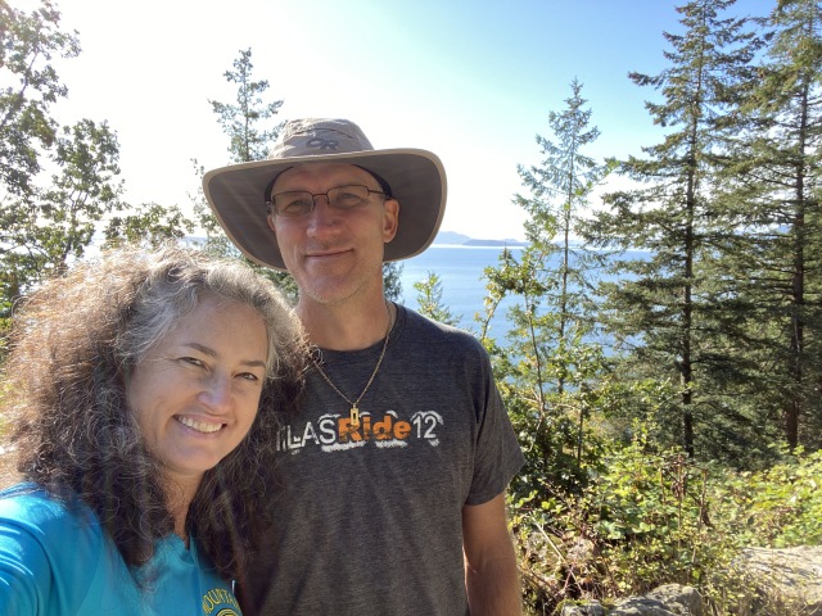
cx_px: 411
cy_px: 308
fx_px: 546
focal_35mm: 23
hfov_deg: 73.9
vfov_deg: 58.9
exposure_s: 1/122
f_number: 2.2
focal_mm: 2.71
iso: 25
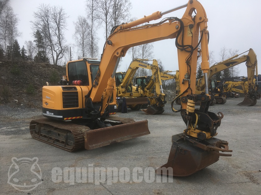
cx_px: 130
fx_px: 219
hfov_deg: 61.7
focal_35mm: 29
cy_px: 98
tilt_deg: -1.6
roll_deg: +2.2
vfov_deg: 48.2
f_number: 2.2
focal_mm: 4.15
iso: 25
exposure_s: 1/1131
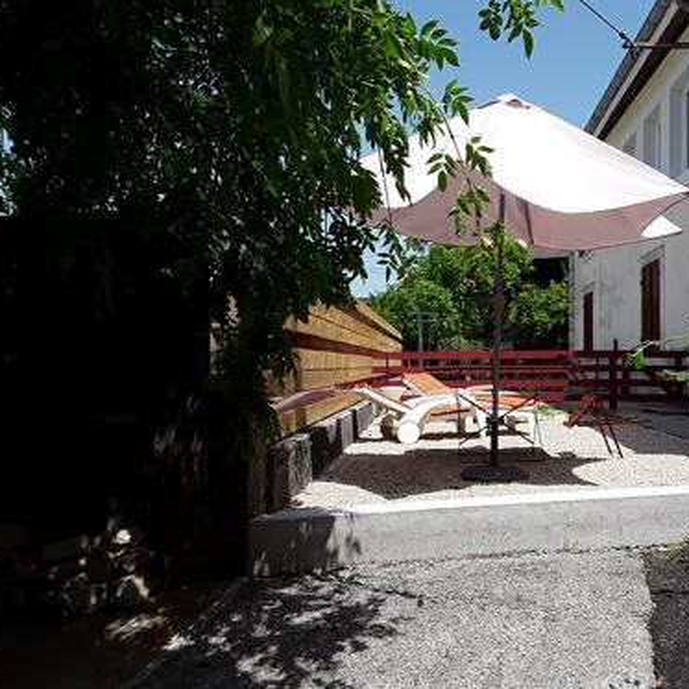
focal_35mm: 32
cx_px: 449
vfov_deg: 51.1
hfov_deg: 50.3
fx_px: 721
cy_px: 344
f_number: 1.9
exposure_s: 1/1517
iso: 40
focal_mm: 2.91
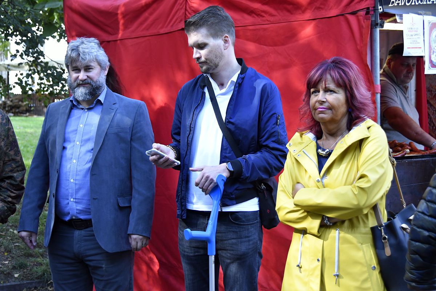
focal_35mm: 69
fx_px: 836
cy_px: 146
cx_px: 218
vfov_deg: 19.7
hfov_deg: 29.2
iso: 2000
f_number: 5
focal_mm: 46
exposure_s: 1/400
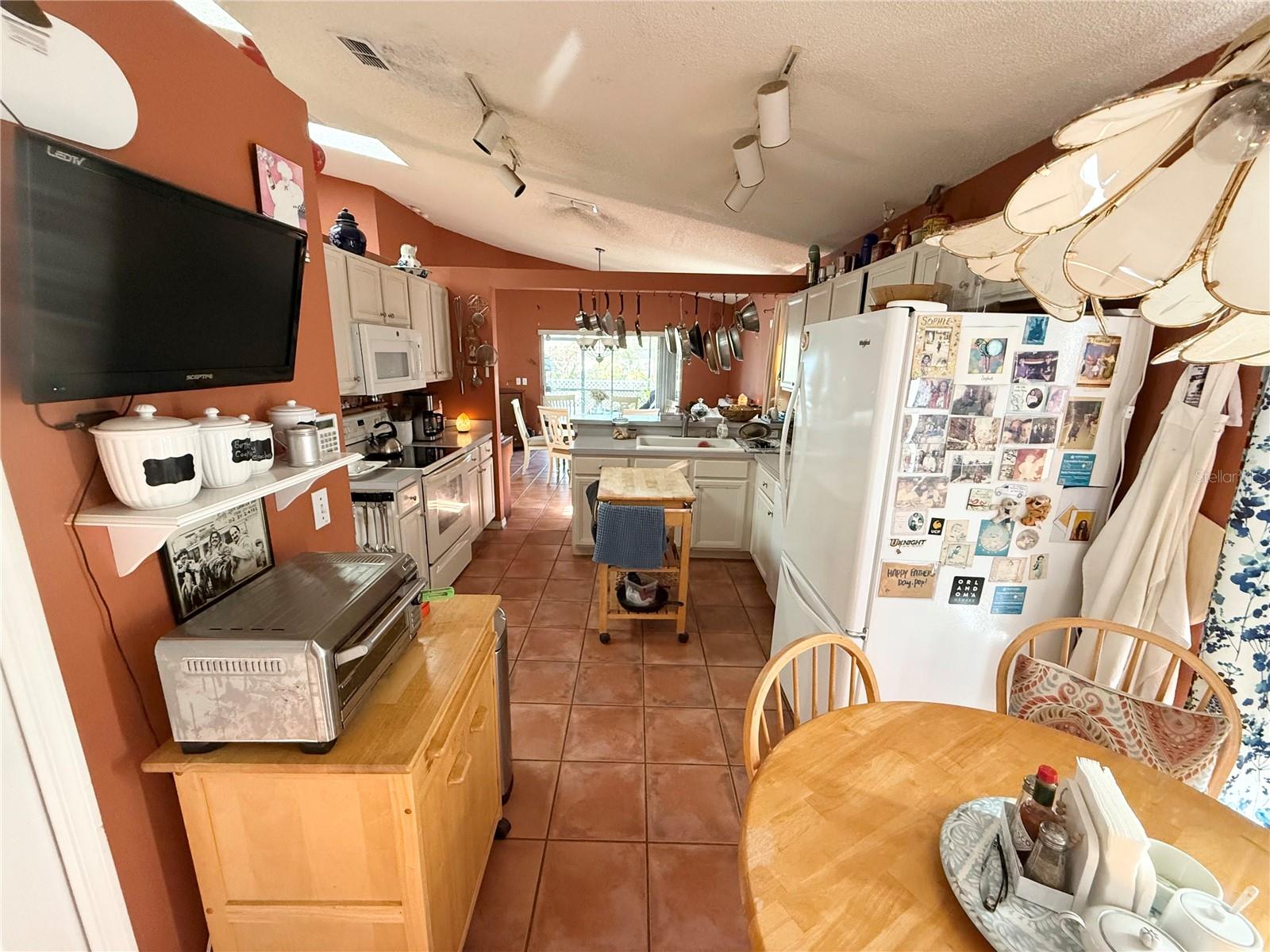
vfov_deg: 85.7
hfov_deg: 102.1
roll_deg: -1.1
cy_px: 476
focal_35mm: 14
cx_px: 635
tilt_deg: -12.7
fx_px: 514
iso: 500
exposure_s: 1/120
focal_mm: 2.22
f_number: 2.2
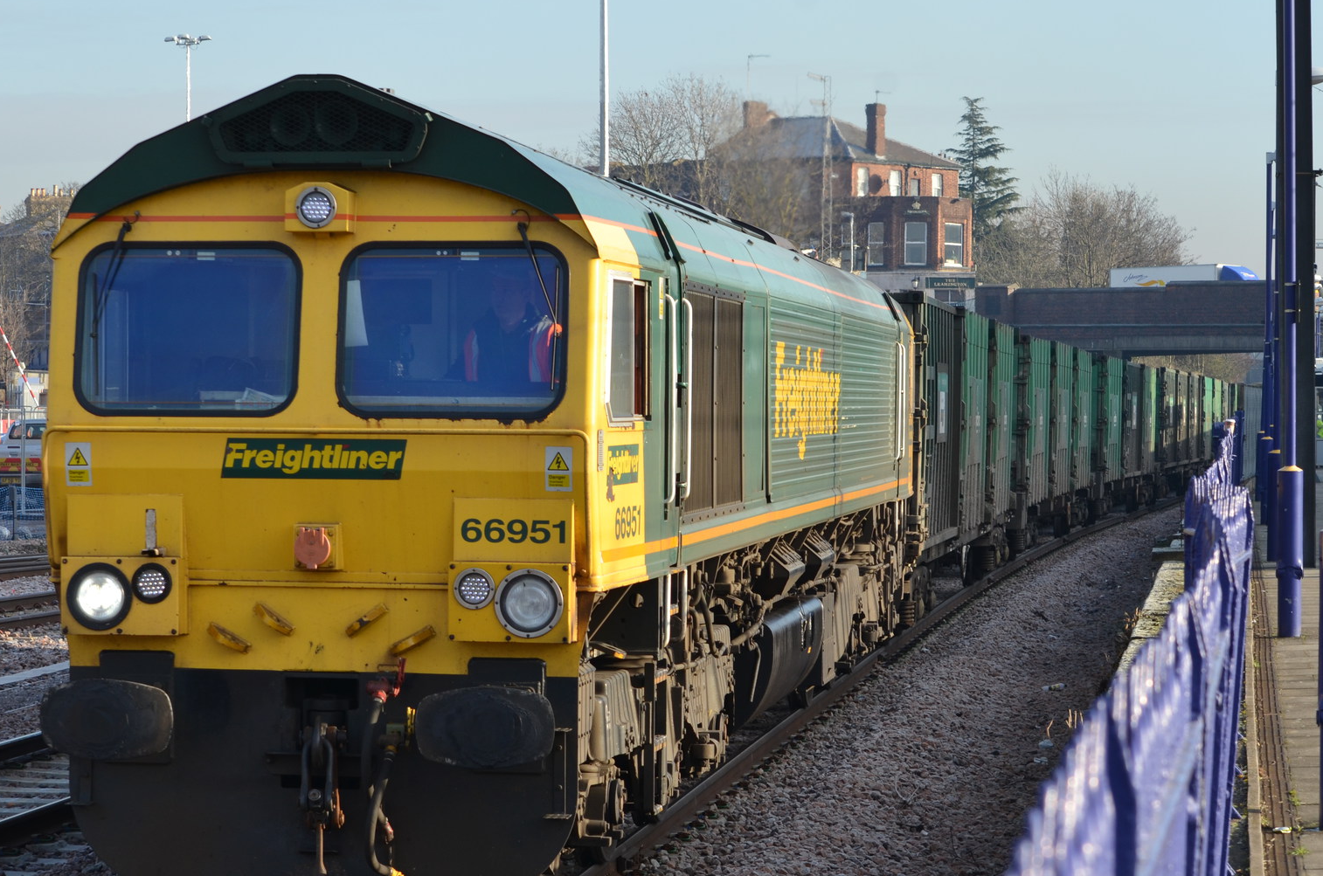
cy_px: 530
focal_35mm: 105
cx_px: 562
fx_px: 3838
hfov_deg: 19.5
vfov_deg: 13.0
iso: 200
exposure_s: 1/200
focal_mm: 55
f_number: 7.1
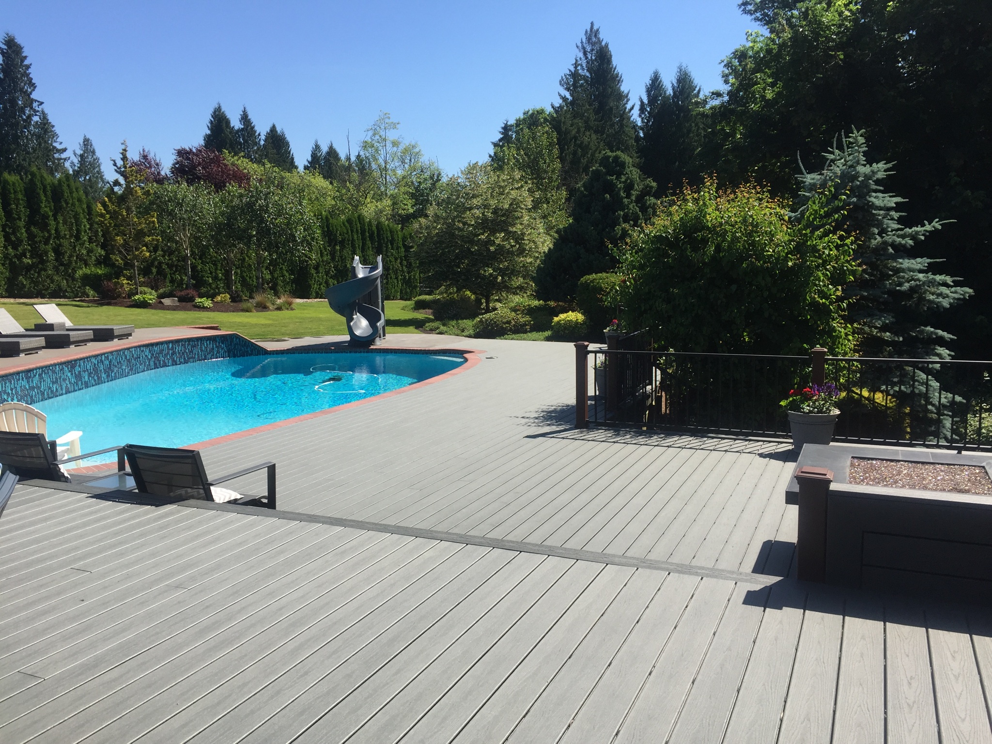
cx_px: 496
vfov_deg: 48.2
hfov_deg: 61.7
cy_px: 372
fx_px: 831
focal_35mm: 29
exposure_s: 1/1464
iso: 32
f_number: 2.2
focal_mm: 4.15
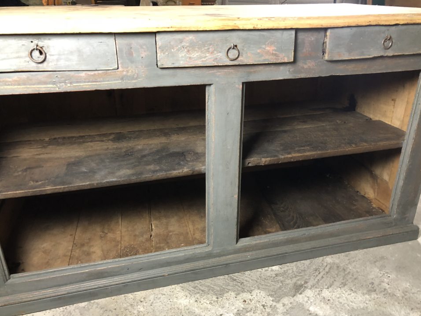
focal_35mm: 30
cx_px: 218
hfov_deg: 59.9
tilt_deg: -24.8
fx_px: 365
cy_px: 165
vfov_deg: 46.8
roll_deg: +1.0
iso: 100
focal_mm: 4
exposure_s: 1/11
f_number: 1.8
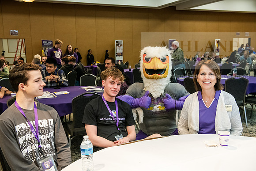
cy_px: 86
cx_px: 128
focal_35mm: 38
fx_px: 270
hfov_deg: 50.7
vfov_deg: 35.1
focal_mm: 38
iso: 2000
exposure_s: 1/160
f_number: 4.5
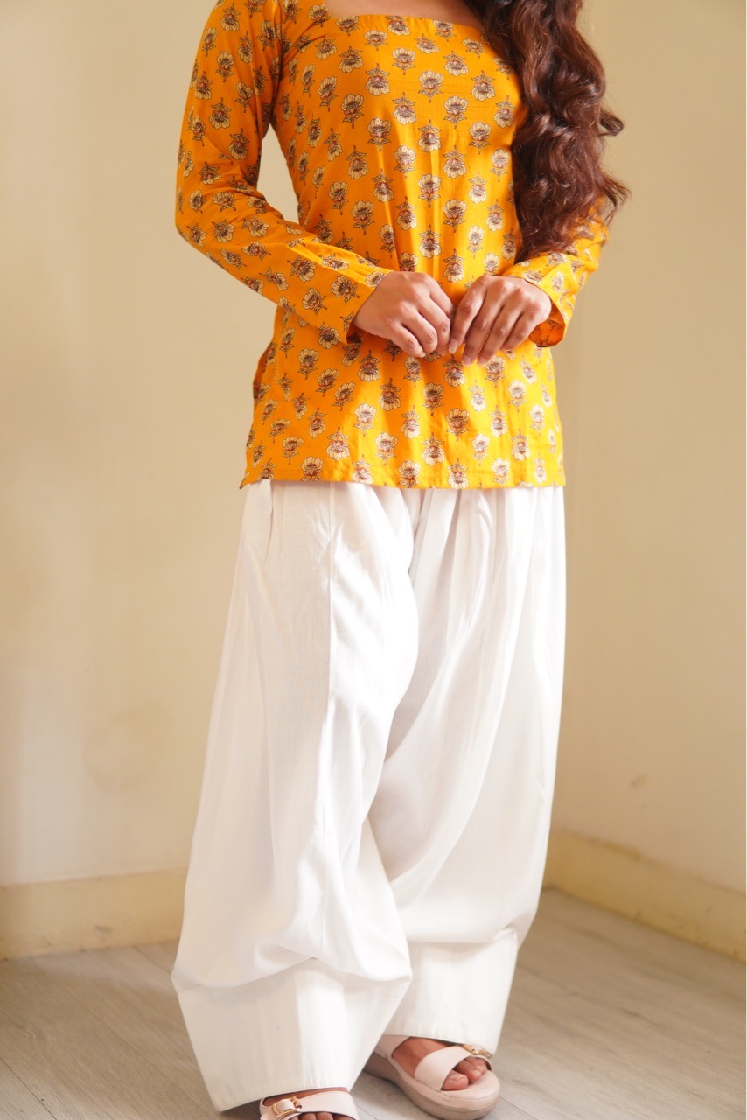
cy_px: 560
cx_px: 374
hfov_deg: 29.9
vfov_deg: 43.6
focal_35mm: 45
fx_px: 1400
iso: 320
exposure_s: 1/30
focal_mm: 30
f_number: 1.4
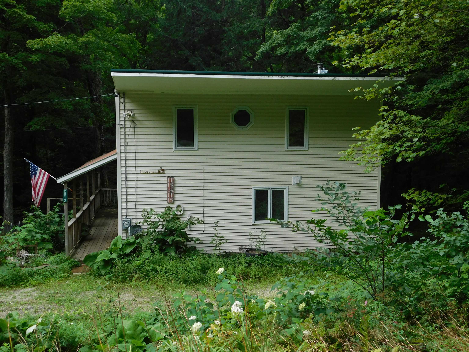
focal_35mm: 36
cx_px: 234
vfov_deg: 39.7
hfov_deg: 51.4
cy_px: 176
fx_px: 488
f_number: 3.5
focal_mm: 6.3
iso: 125
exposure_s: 1/250
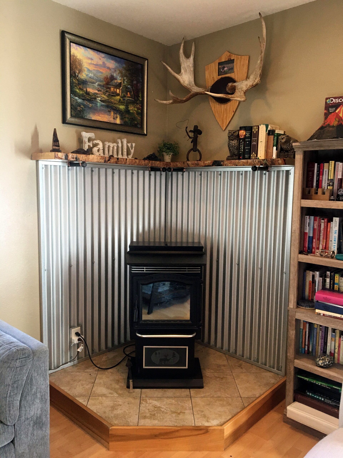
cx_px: 172
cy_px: 229
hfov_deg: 48.2
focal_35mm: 29
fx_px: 383
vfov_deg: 61.7
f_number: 2.2
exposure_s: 1/30
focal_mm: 4.15
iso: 80
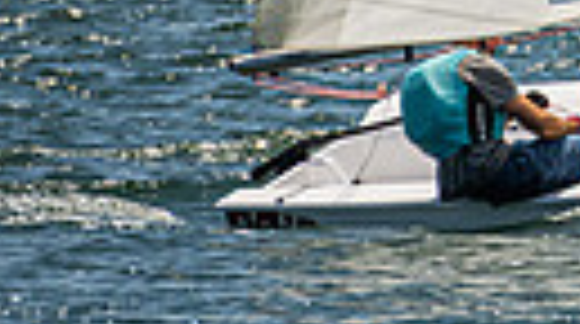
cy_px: -444
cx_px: 1068
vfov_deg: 0.7
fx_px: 25098
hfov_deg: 1.3
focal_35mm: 1635
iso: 400
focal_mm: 320
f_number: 8
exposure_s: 1/3200
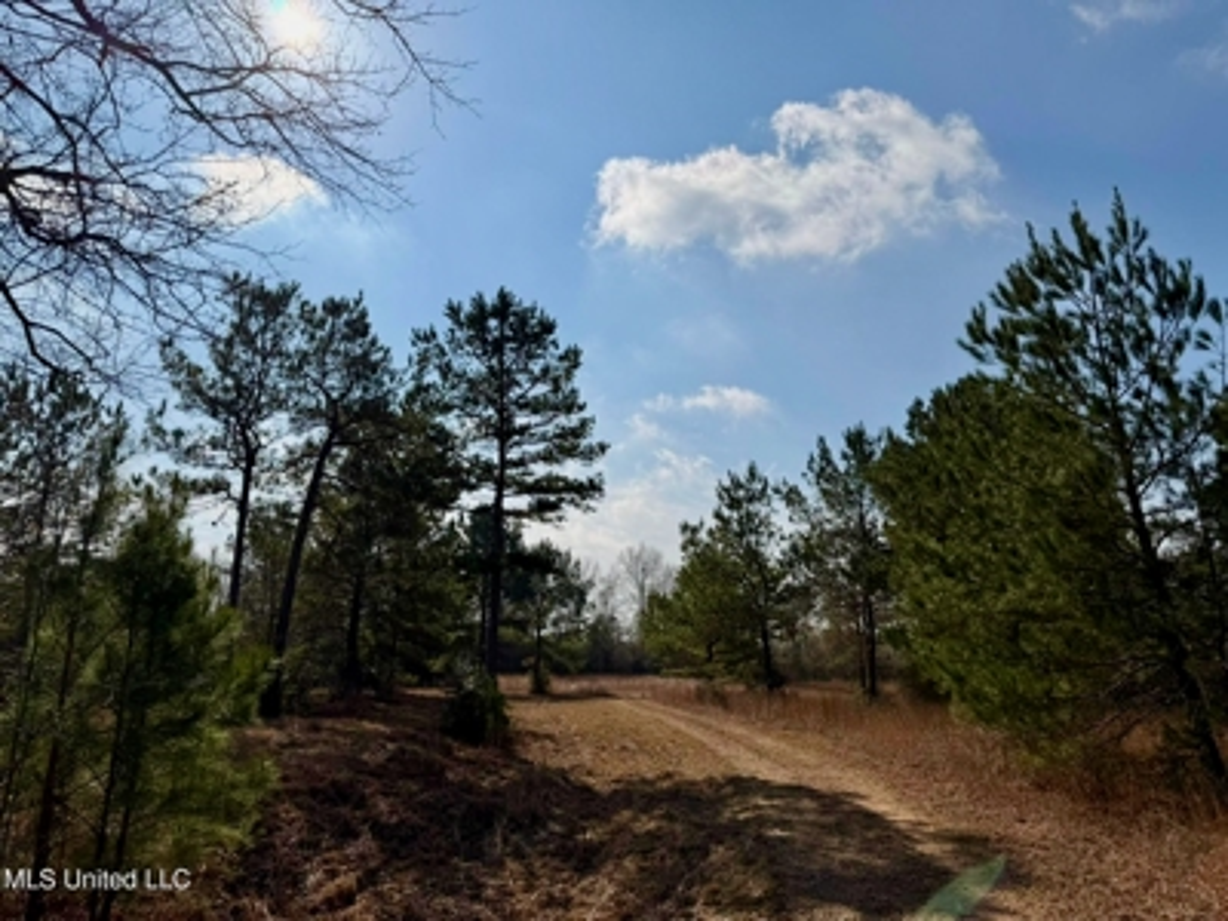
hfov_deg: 71.6
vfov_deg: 56.8
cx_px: 614
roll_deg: +2.5
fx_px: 851
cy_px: 460
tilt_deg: +14.2
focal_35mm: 24
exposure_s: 1/17544
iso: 80
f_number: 1.78
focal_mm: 6.76
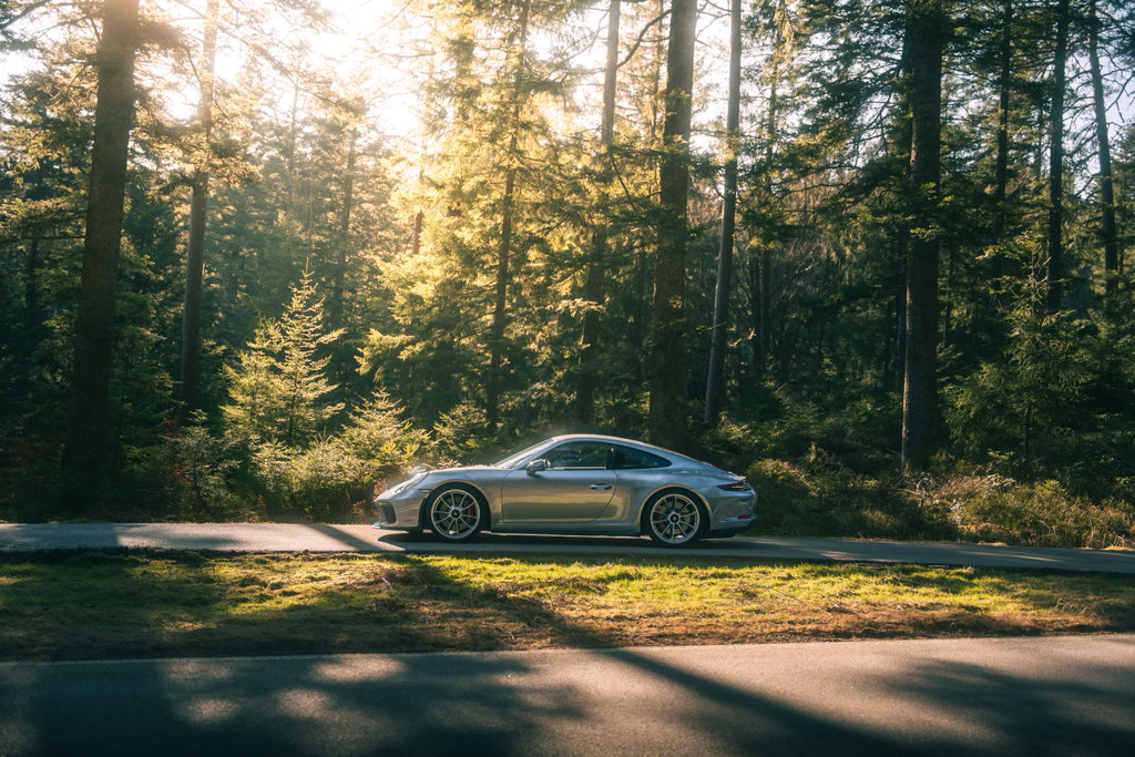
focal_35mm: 38
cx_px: 568
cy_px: 378
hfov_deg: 51.0
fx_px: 1189
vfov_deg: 35.3
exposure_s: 1/500
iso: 200
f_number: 2.8
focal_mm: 37.7
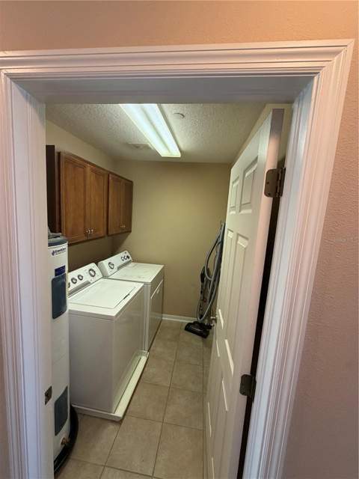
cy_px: 240
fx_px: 194
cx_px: 180
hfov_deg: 85.7
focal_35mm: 14
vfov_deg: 102.1
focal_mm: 2.22
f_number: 2.2
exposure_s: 1/59
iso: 200
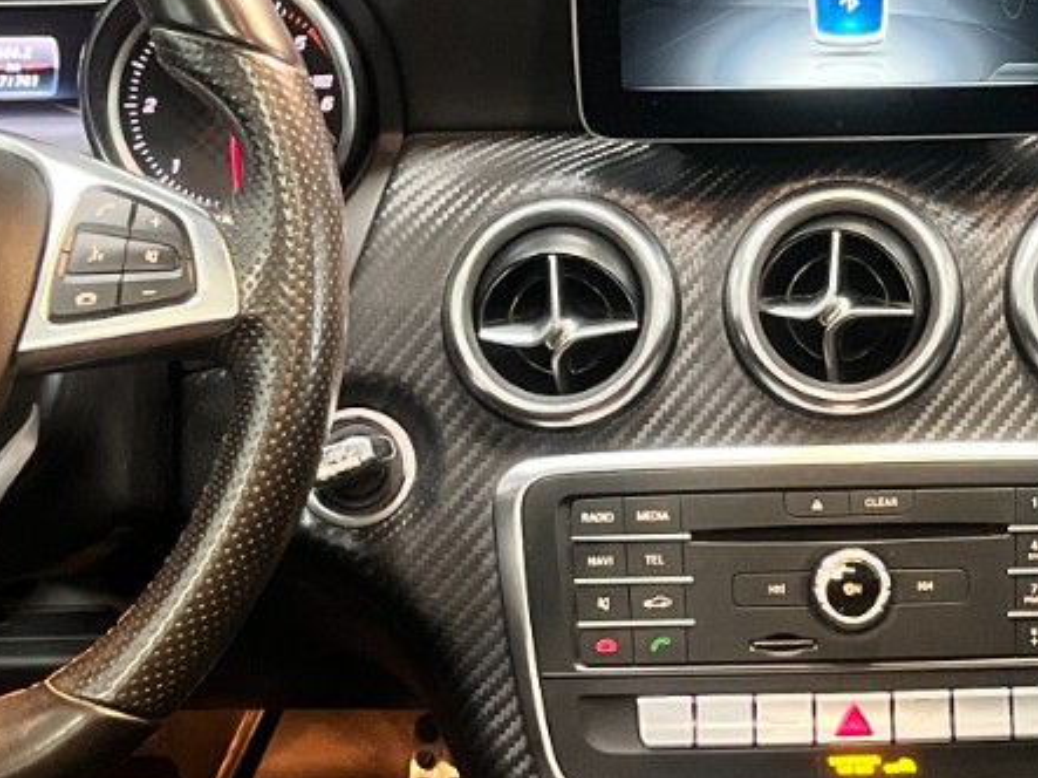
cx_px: 846
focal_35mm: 94
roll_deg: +1.1
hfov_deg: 20.6
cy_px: 56
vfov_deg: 15.5
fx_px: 2818
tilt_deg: -13.6
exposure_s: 1/25
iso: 500
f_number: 1.6
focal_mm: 5.1
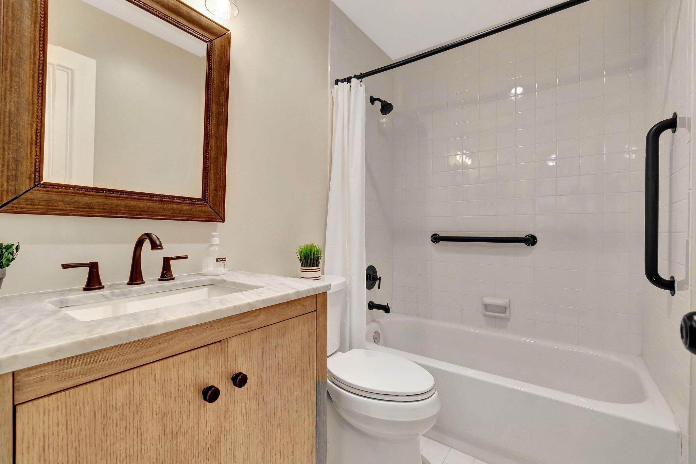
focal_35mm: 15
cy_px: 232
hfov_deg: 100.4
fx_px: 290
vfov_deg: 77.3
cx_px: 348
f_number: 8
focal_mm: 10
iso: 1100
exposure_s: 1/20
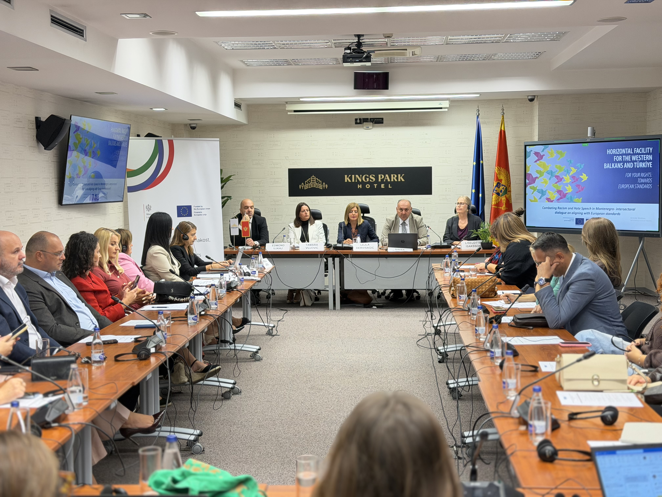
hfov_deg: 39.7
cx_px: 331
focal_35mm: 48
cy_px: 248
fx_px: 918
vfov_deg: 30.3
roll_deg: +1.1
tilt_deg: -5.7
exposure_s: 1/100
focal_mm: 6.76
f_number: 1.78
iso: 80
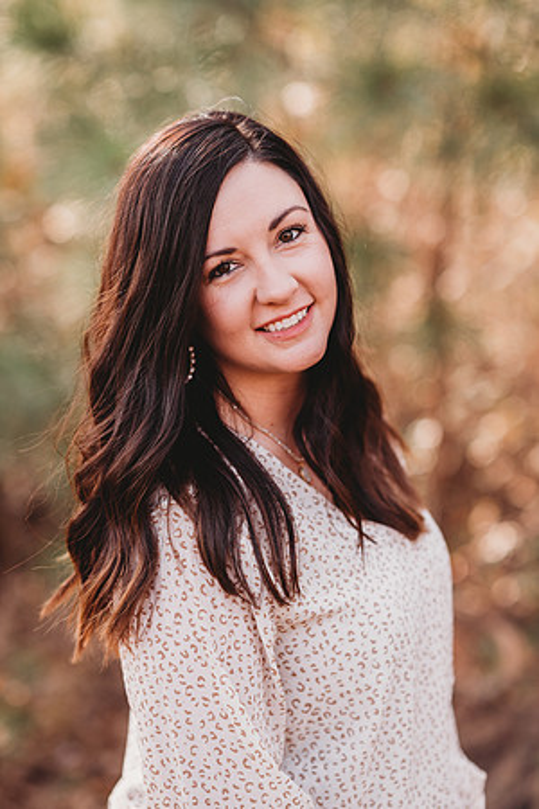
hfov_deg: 16.1
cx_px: 270
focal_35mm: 85
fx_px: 1909
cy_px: 404
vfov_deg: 23.9
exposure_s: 1/250
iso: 100
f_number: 2.2
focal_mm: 85
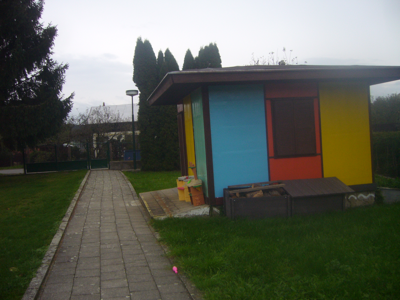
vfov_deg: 40.7
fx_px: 404
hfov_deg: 52.6
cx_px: 200
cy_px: 150
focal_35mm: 35
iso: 100
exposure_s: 1/250
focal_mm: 5.8
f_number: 2.8
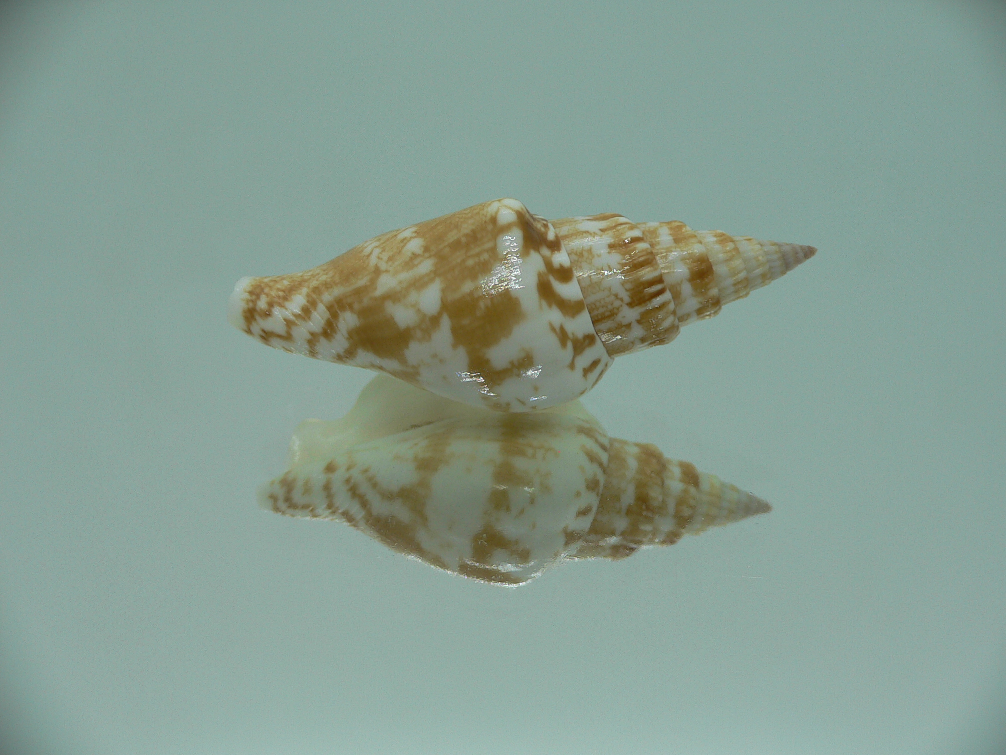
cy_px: 378
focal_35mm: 35
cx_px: 503
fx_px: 1017
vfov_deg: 40.7
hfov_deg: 52.6
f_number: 2.8
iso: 80
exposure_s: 1/60
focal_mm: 4.6
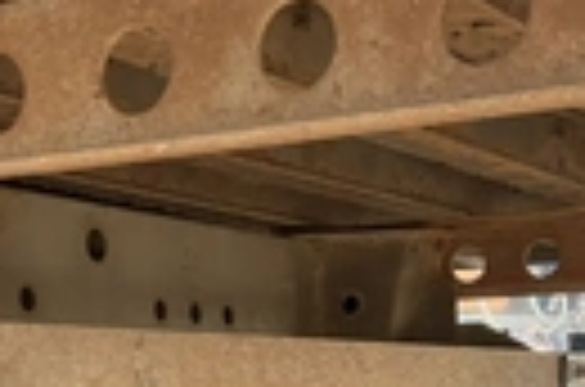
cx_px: 180
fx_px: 1508
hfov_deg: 21.8
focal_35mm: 93
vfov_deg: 13.8
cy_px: 567
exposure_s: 1/122
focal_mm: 3
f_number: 1.8
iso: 32
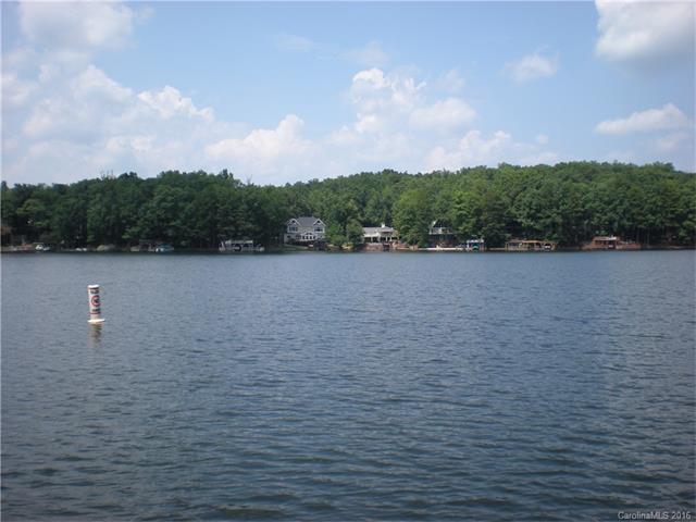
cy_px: 261
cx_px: 348
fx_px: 764
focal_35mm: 38
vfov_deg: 37.7
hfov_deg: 49.0
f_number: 4.6
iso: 64
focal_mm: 6.3
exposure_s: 1/412
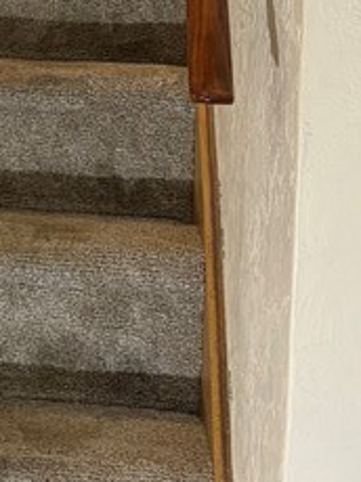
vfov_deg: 16.5
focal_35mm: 116
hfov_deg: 12.1
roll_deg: -1.6
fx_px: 1616
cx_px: -208
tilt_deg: -1.1
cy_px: -40
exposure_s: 1/60
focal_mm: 5.96
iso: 320
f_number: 1.6
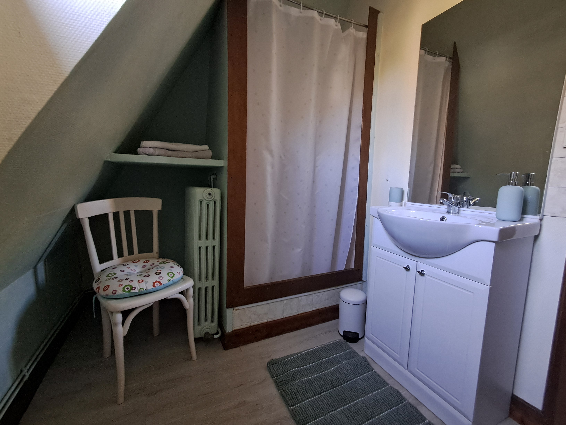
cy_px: 212
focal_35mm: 16
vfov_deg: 78.1
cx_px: 283
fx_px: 262
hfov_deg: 94.5
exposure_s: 1/25
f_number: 2.2
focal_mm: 1.64
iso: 400
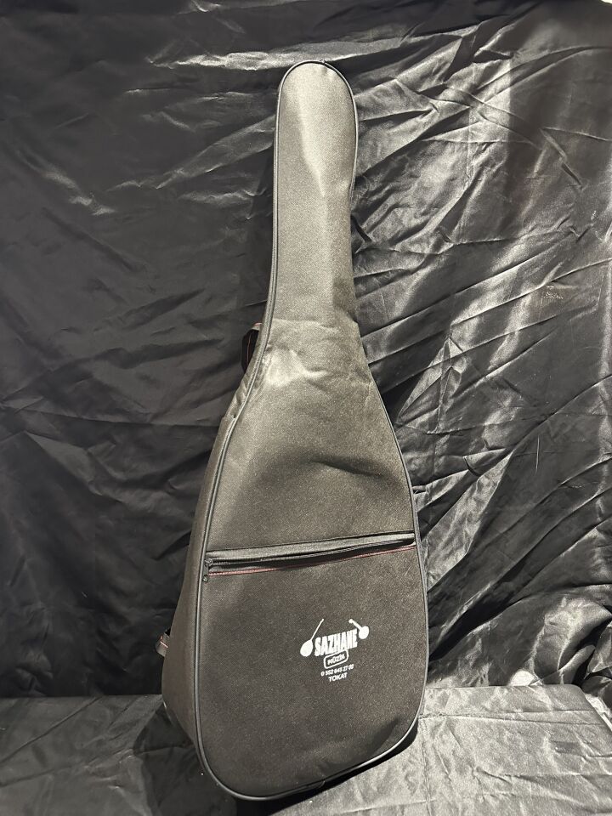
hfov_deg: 56.8
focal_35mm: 24
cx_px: 306
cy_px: 408
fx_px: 566
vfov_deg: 71.6
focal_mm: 6.86
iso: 640
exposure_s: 1/33
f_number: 1.78
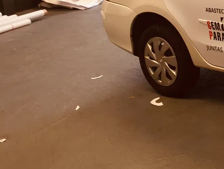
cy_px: -9
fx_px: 499
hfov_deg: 22.7
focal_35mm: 77
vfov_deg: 18.5
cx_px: 286
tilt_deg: -10.4
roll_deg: +3.7
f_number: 2.2
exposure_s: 1/40
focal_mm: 4.15
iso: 25
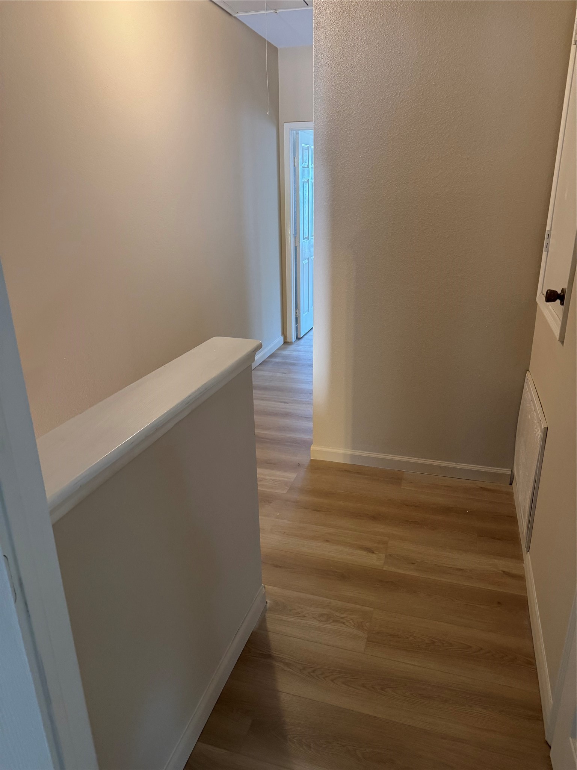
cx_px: 288
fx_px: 533
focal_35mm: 24
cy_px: 385
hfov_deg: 56.8
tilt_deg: -17.7
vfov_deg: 71.6
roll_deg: +1.9
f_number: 1.78
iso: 400
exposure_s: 1/60
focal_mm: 6.76
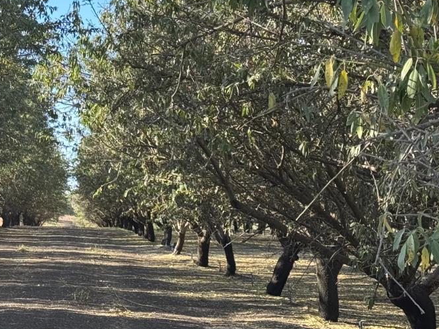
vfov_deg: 13.6
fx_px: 1369
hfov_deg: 17.9
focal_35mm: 108
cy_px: 45
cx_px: 31
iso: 64
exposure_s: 1/1263
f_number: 1.78
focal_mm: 6.76
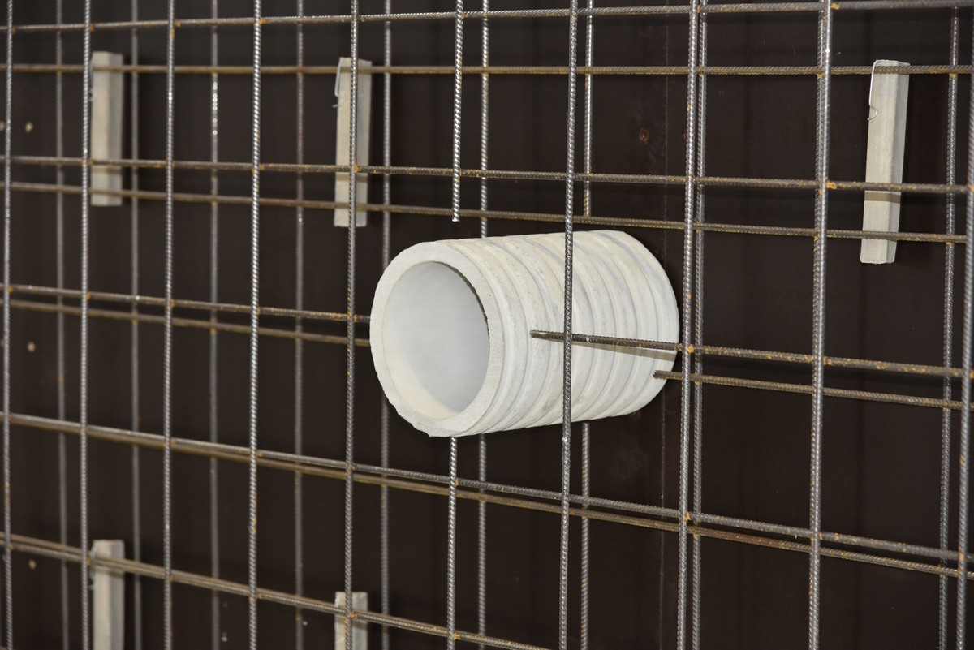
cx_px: 487
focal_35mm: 105
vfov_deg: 13.1
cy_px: 325
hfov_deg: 19.4
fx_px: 2842
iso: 1000
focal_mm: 105
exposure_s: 1/60
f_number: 5
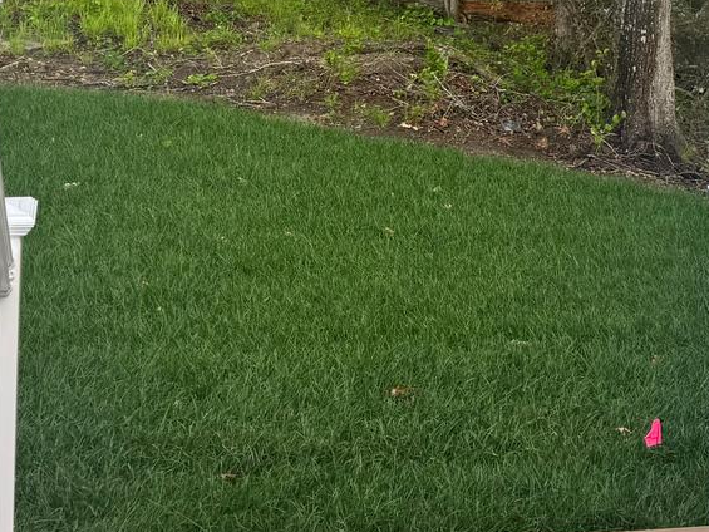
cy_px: -226
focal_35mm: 87
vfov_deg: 15.8
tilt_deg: -1.3
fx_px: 1782
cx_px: 555
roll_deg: -1.8
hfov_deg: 22.2
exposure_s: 1/470
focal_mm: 6.76
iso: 80
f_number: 1.78
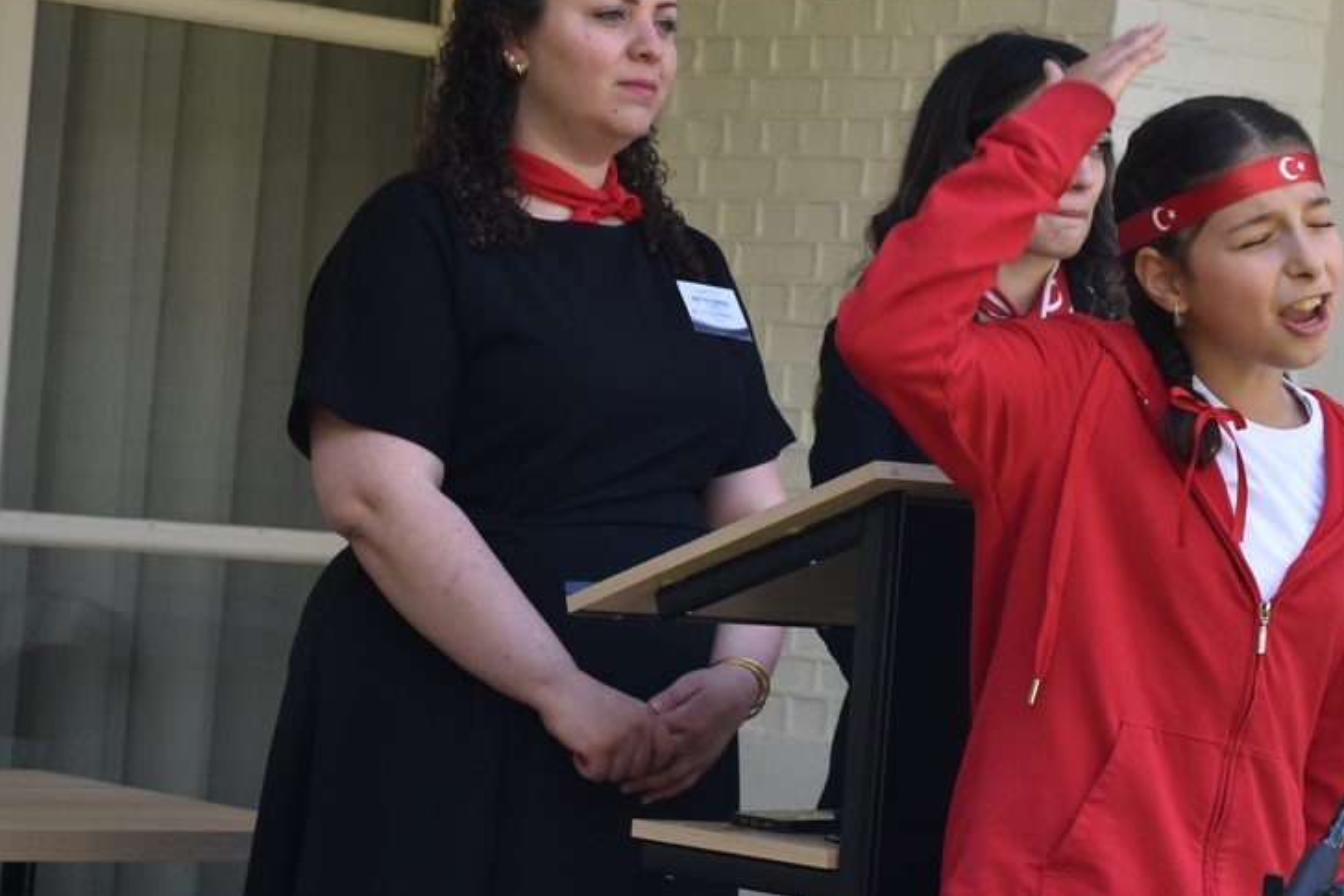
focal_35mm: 133
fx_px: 4966
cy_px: 449
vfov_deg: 10.3
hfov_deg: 15.4
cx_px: 971
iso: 400
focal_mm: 56
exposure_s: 1/160
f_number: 6.3
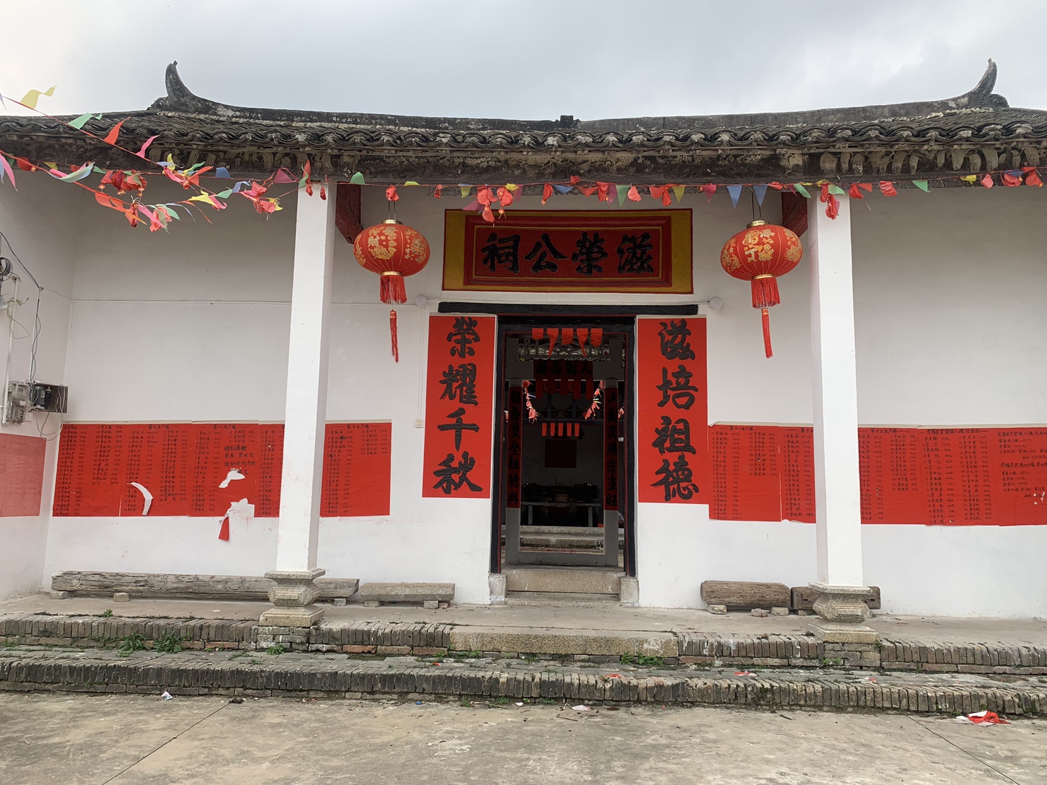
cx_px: 524
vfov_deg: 53.1
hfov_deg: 67.3
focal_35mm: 26
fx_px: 786
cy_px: 392
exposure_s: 1/1205
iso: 25
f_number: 1.8
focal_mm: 4.25
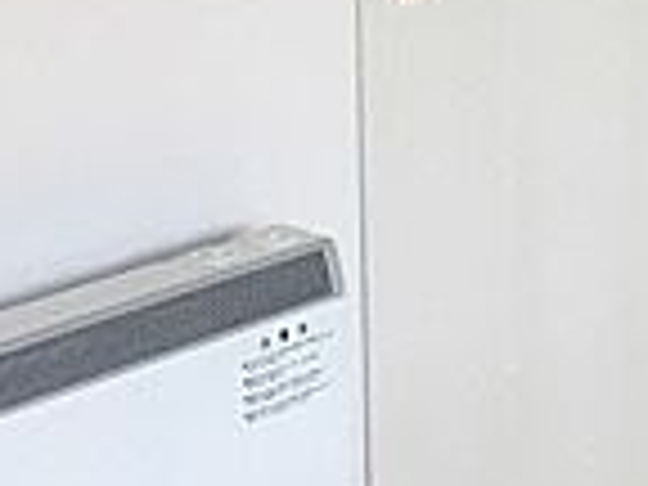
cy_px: -212
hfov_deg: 14.9
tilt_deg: -7.3
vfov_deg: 11.1
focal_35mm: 129
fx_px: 2415
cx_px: 702
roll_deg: +1.1
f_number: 2.2
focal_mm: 4.15
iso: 32
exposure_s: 1/33
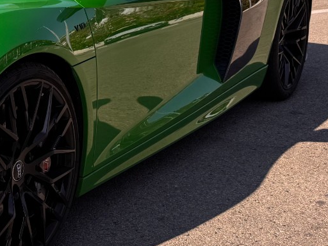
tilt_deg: -13.1
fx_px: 711
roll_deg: +2.2
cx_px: -98
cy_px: 74
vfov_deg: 19.6
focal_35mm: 75
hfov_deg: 23.1
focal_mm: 6.76
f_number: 1.78
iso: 80
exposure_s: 1/3597
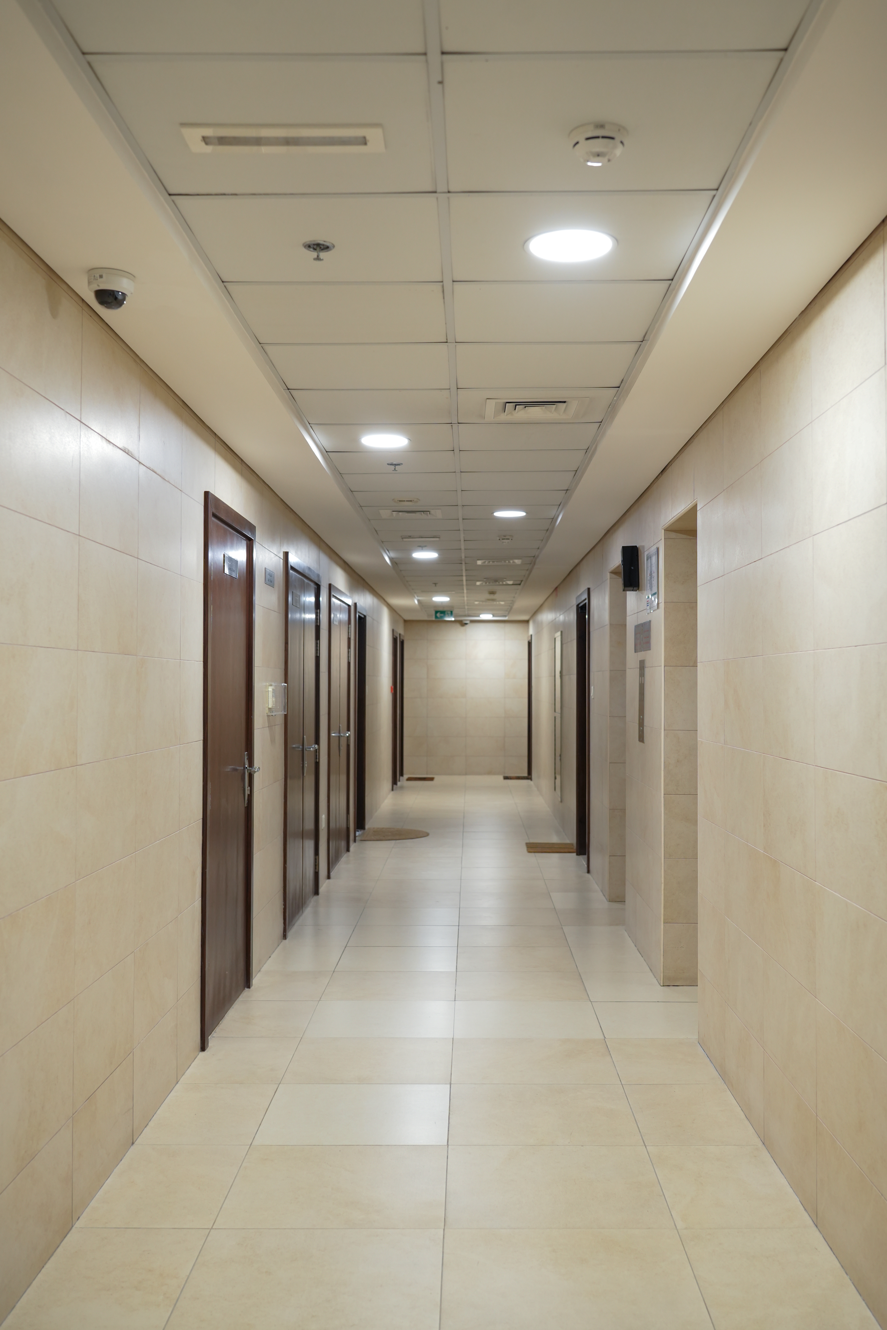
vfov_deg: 54.4
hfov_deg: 37.9
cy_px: 665
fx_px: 1293
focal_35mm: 35
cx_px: 444
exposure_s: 1/30
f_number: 3.5
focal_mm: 35
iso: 1000
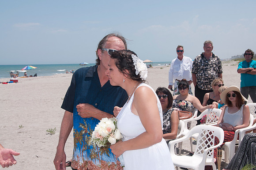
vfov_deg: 23.7
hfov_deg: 35.1
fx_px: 405
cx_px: 128
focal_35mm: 57
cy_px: 85
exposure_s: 1/250
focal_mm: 38
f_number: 11
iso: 100
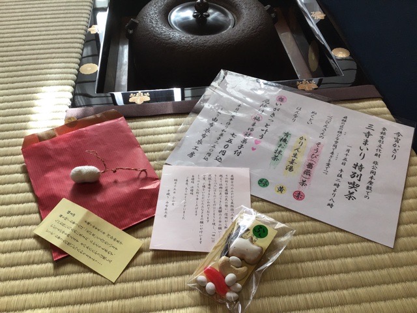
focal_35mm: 31
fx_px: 373
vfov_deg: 45.4
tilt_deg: -49.7
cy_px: 156
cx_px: 208
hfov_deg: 58.4
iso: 80
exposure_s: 1/30
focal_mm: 3.3
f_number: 2.4
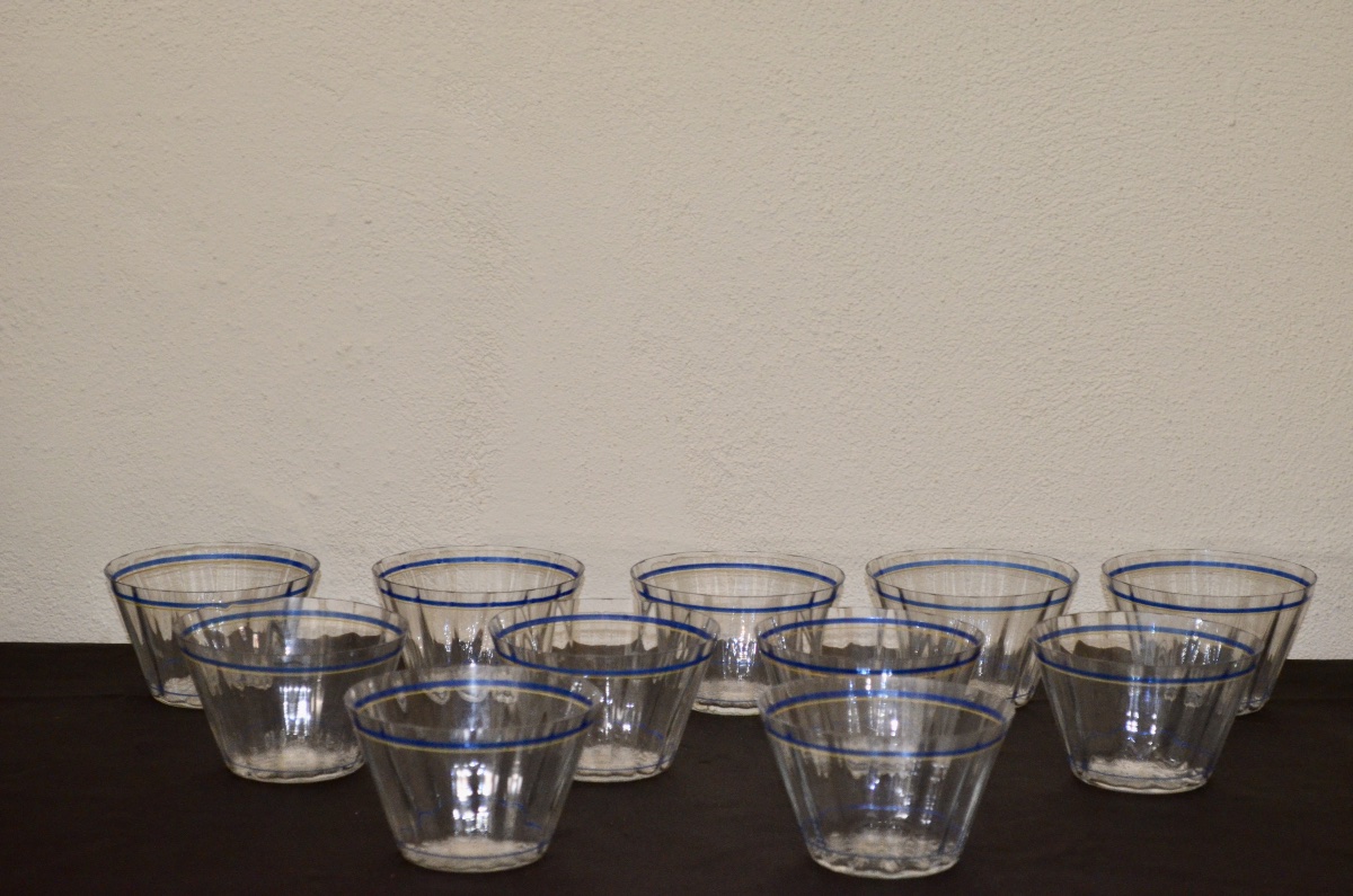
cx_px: 676
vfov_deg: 16.5
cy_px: 448
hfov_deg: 24.7
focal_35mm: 82
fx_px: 3094
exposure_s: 1/60
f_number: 5.6
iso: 2000
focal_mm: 55
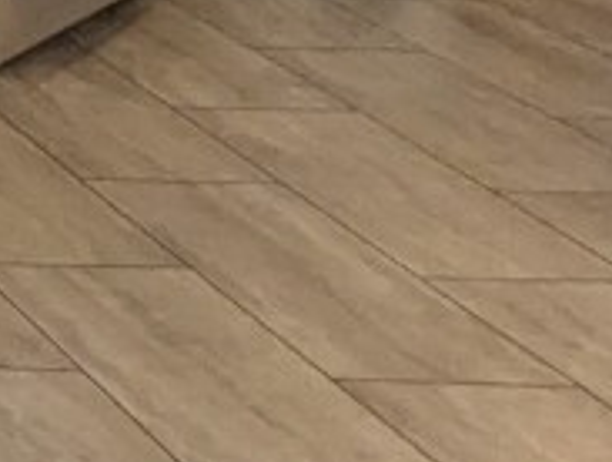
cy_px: -462
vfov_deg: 11.1
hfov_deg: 10.9
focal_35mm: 122
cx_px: -1216
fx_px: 2161
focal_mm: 2.35
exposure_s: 1/109
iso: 259
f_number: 2.2
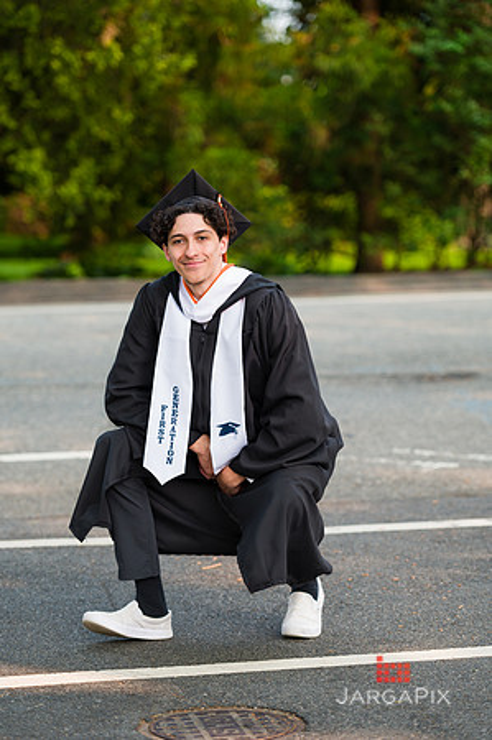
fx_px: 2507
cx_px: 246
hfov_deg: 11.2
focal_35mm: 122
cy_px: 370
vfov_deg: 16.8
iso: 200
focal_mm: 122
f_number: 3.2
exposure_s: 1/640
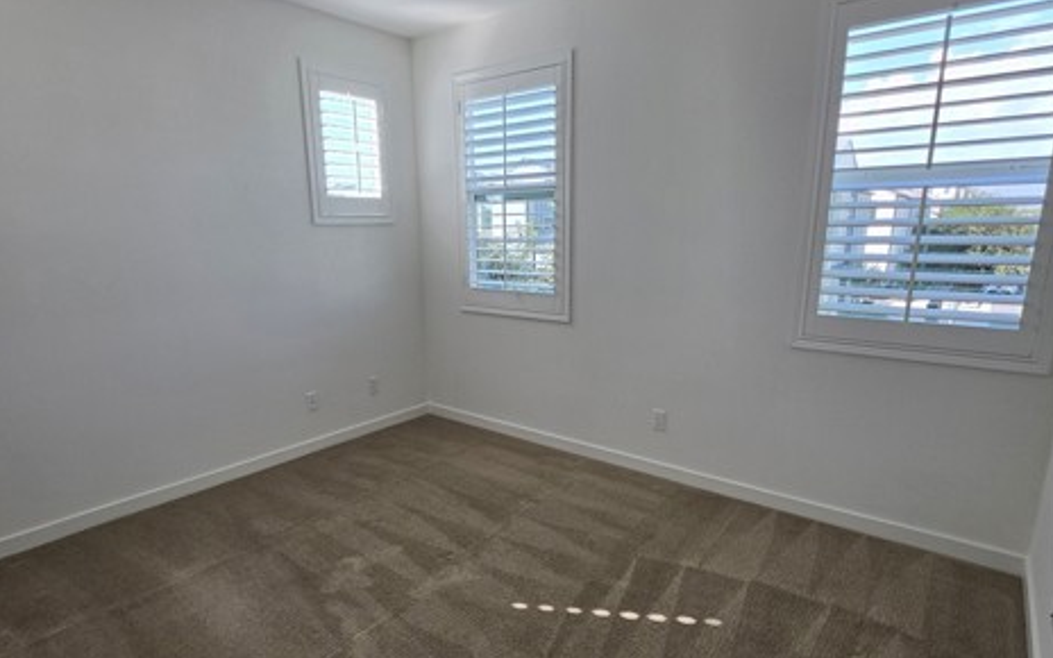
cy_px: 372
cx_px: 520
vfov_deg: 62.0
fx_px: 545
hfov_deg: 88.0
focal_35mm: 19
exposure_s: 1/255
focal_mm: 2.2
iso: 32
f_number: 1.9
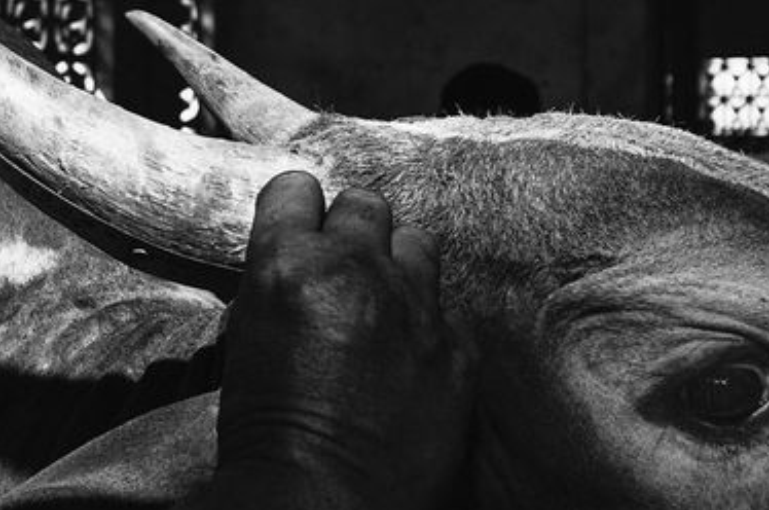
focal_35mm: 77
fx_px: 1642
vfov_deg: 17.6
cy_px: 182
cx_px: 58
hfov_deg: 25.4
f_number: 6.3
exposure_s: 1/60
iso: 400
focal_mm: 24
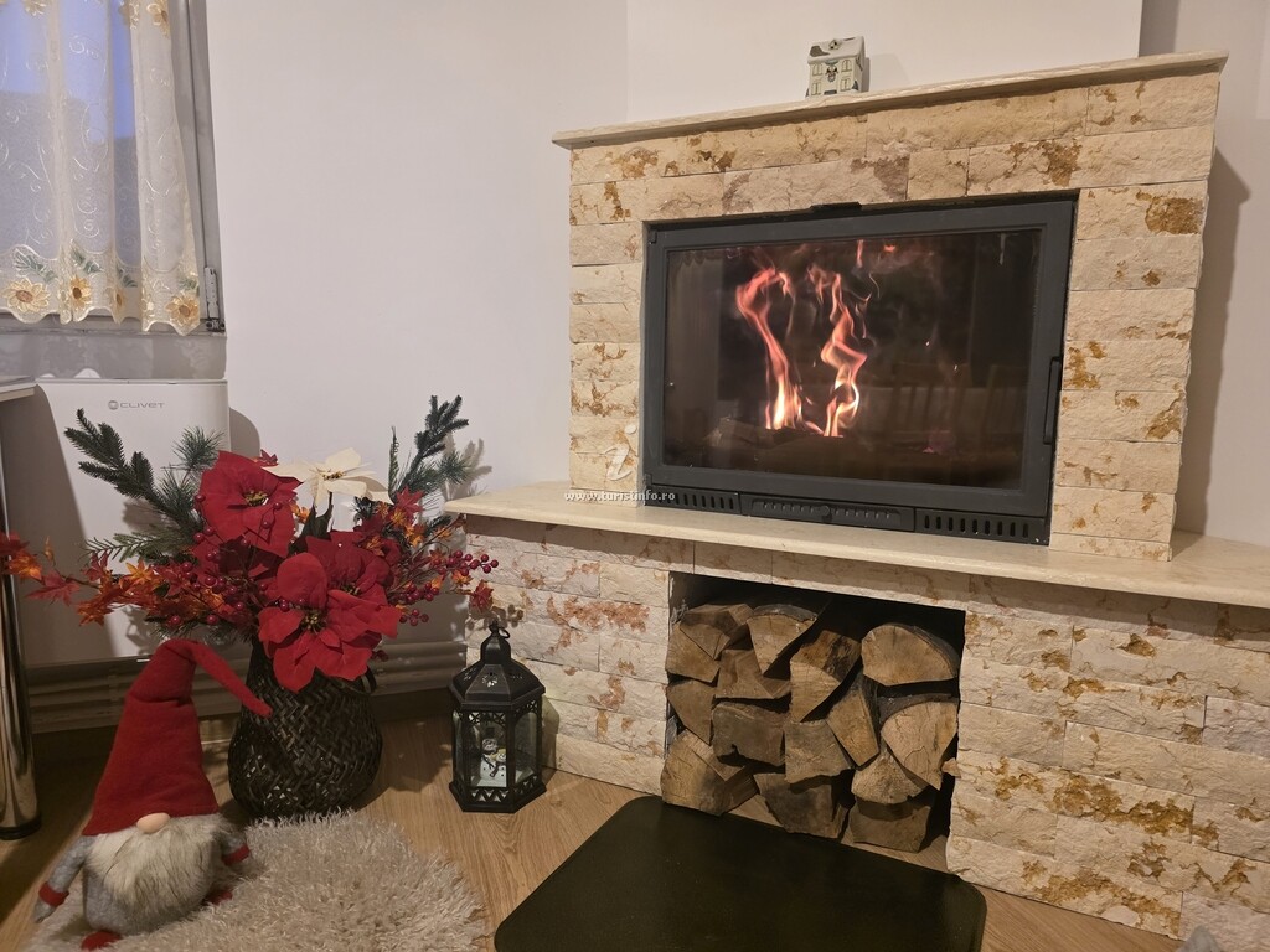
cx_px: 635
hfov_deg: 73.9
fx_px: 844
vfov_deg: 58.9
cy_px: 476
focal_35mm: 23
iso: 800
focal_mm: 6.3
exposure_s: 1/120
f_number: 1.7
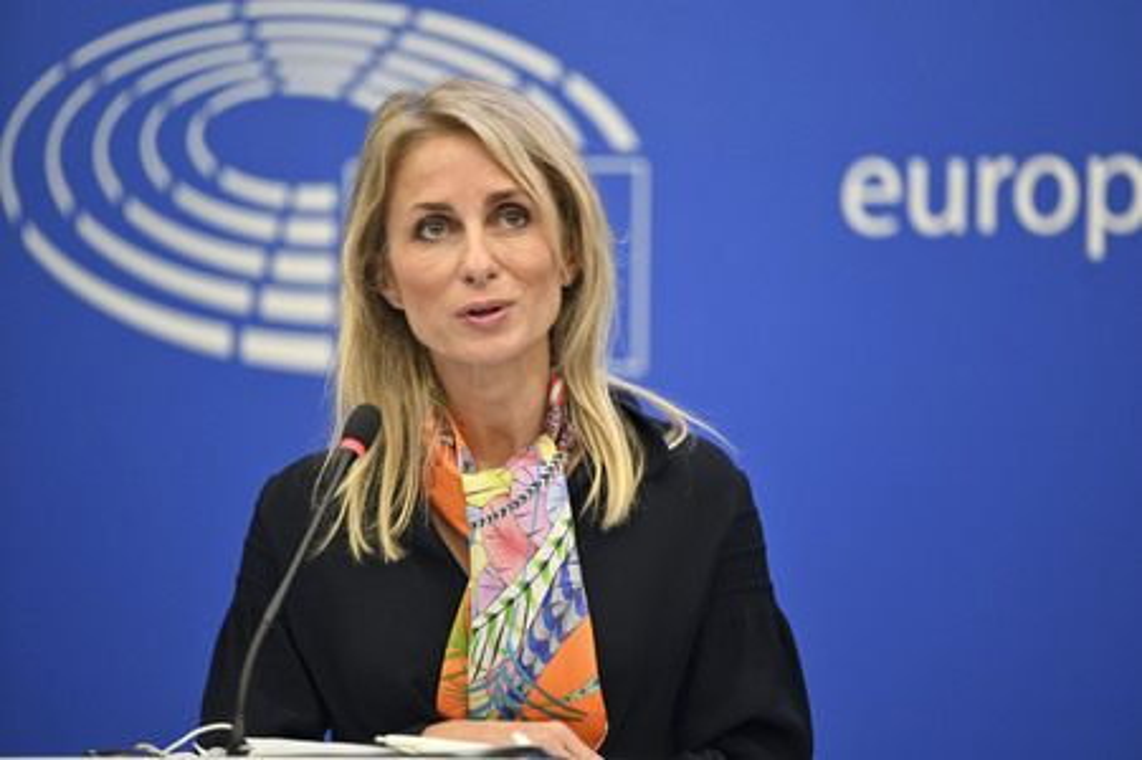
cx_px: 571
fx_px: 6340
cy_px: 380
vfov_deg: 6.9
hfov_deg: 10.3
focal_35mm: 200
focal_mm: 200
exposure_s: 1/100
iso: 400
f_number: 2.8
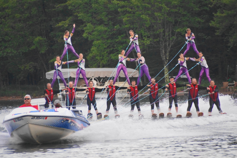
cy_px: 79
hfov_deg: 5.5
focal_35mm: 375
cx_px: 118
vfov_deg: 3.7
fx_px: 2469
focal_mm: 250
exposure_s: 1/200
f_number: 6.3
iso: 1600
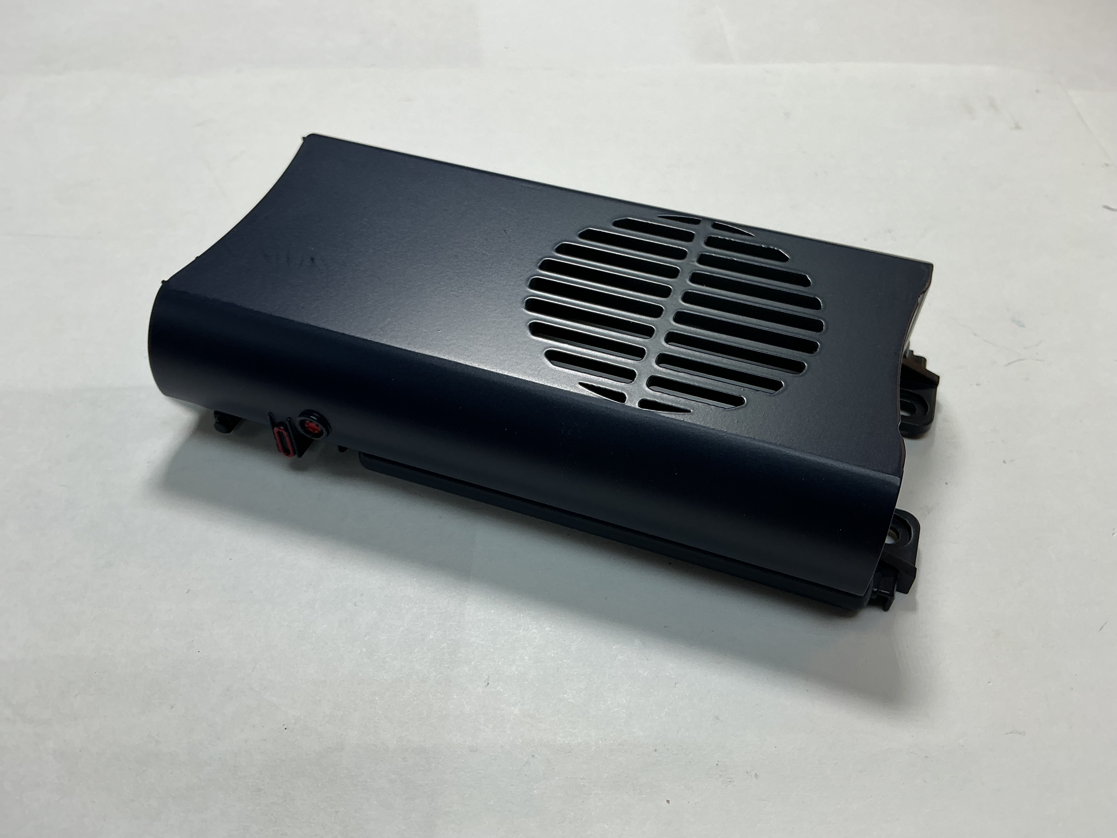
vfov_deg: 48.2
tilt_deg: -50.4
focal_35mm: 29
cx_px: 558
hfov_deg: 61.7
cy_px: 419
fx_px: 936
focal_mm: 3
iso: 16
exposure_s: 1/129
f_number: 1.8
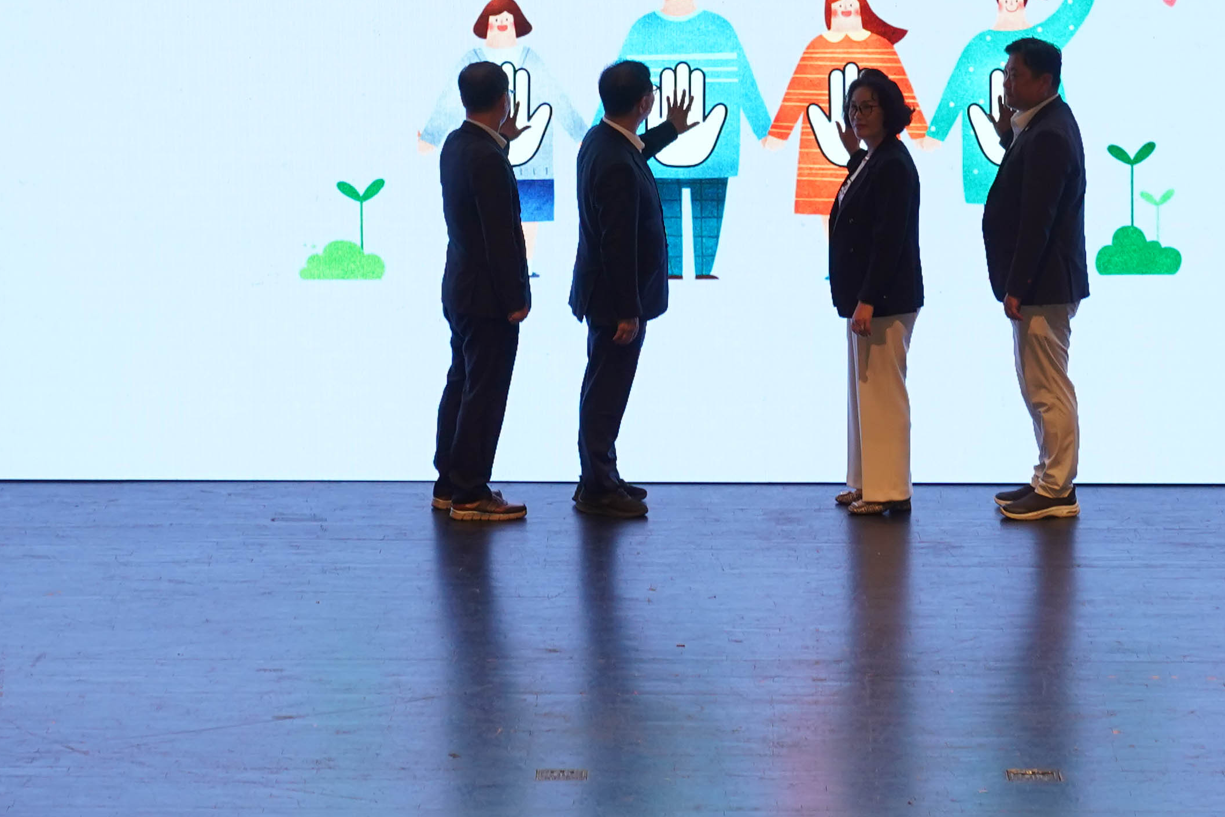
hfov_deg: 13.4
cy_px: -145
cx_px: 648
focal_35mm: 153
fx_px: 5206
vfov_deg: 8.9
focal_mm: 54
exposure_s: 1/160
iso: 800
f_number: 4
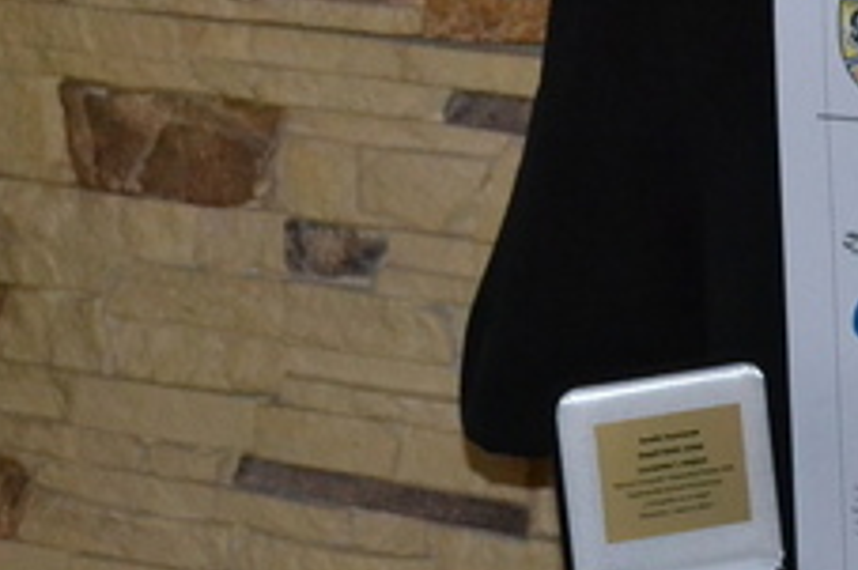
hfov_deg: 12.0
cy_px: -85
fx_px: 4025
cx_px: 862
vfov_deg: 8.0
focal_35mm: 169
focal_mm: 32
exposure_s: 1/60
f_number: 4.8
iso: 3200
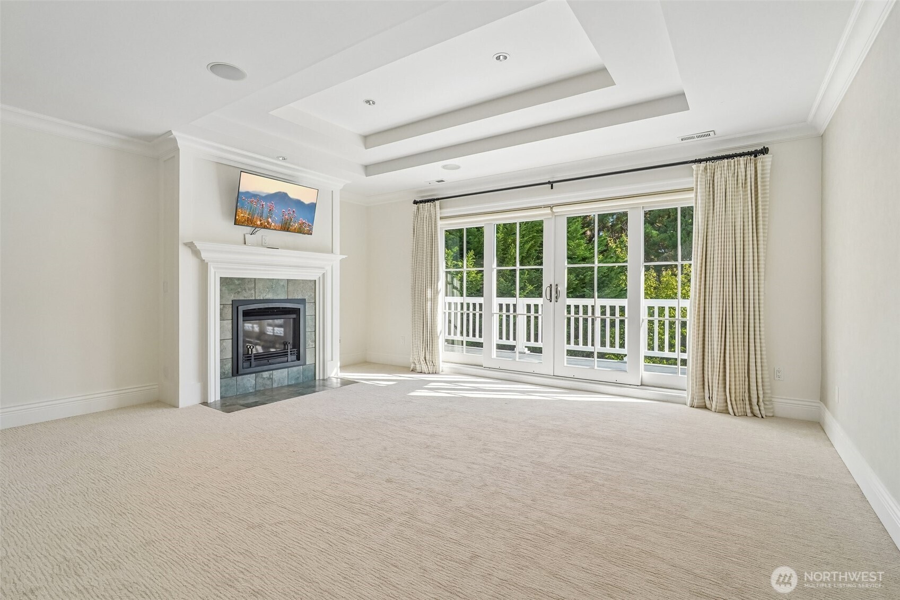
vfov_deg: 73.7
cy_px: 300
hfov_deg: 96.7
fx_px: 400
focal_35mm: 16
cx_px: 450
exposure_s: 1/400
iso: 1600
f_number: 8
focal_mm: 16
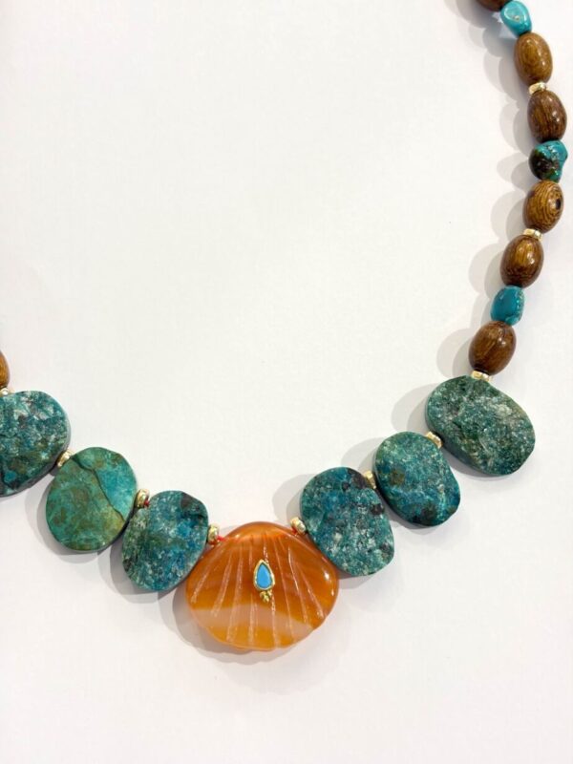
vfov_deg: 36.8
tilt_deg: -76.3
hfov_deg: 28.0
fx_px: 1148
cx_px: 286
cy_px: 382
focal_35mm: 52
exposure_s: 1/50
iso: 64
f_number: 1.6
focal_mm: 5.96
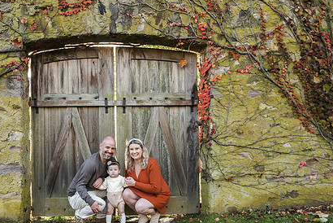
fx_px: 370
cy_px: 130
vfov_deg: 33.4
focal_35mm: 40
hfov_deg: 47.9
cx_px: 121
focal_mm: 26
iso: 400
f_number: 4
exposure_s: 1/200
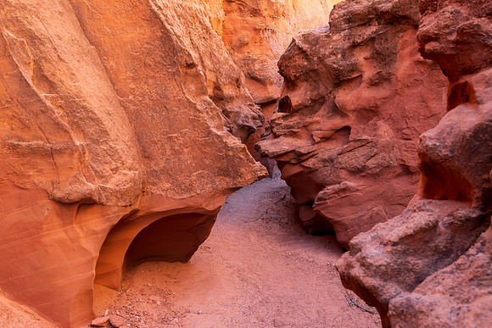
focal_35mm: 42
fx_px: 574
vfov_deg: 31.9
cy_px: 164
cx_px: 246
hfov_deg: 46.4
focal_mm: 42
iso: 1800
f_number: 9
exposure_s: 1/160
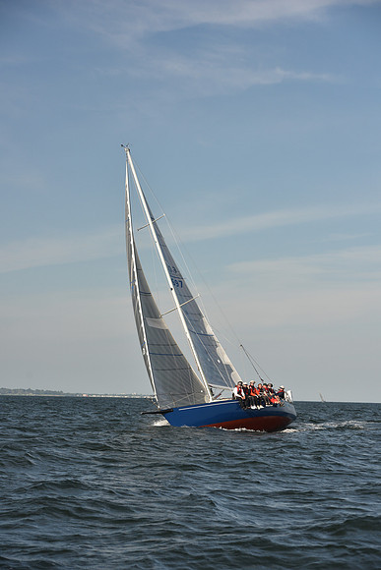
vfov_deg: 22.1
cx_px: 190
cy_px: 285
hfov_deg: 14.9
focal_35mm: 92
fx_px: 1460
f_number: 5.6
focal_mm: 92
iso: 250
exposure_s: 1/640
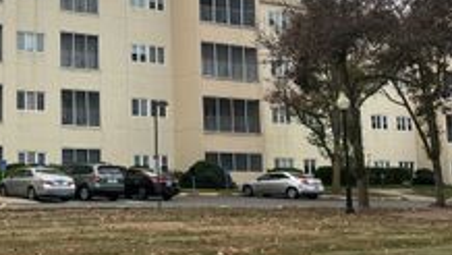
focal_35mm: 65
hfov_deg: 29.9
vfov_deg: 18.5
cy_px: 74
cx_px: -12
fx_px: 780
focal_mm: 5.1
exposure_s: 1/401
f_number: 1.6
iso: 50
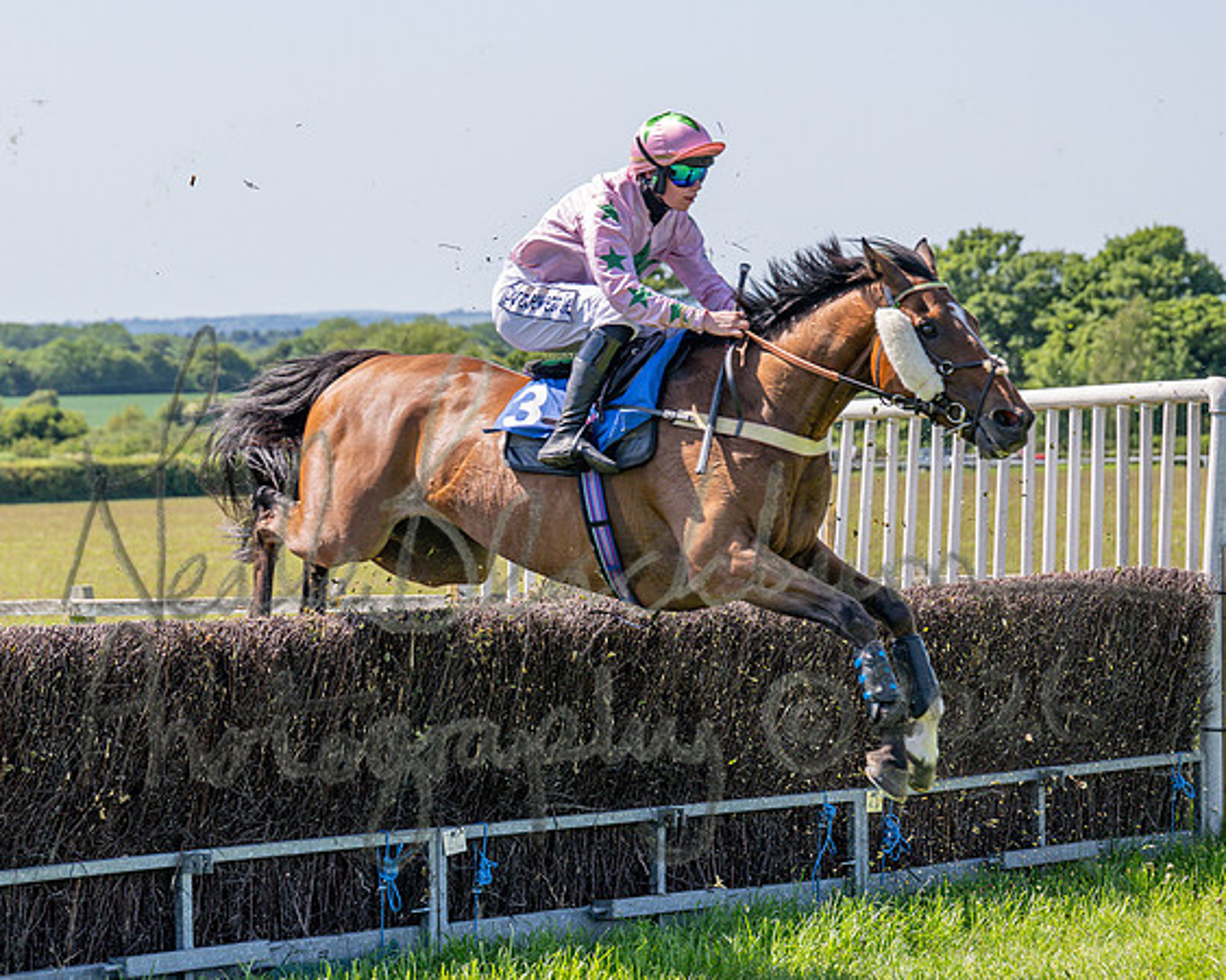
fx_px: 4773
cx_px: 321
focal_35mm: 132
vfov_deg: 11.7
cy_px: 446
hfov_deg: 14.6
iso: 200
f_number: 4
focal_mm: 79
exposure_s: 1/1600
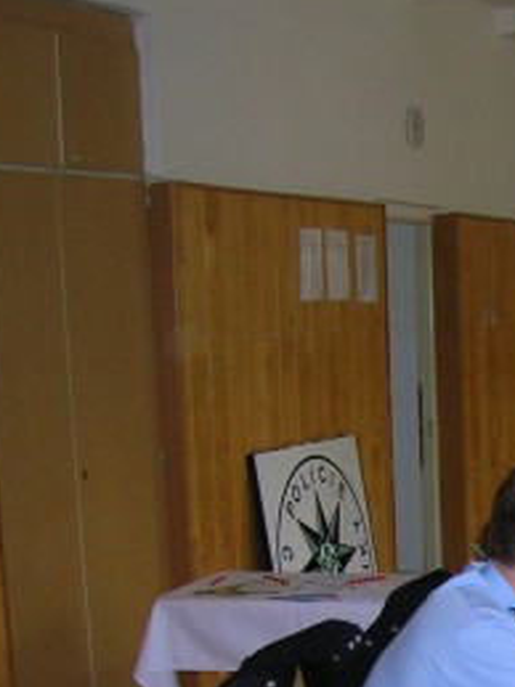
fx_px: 1668
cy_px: 626
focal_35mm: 84
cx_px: 725
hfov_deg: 16.3
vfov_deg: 22.7
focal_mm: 5.7
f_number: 2.9
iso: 122
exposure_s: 1/60.1
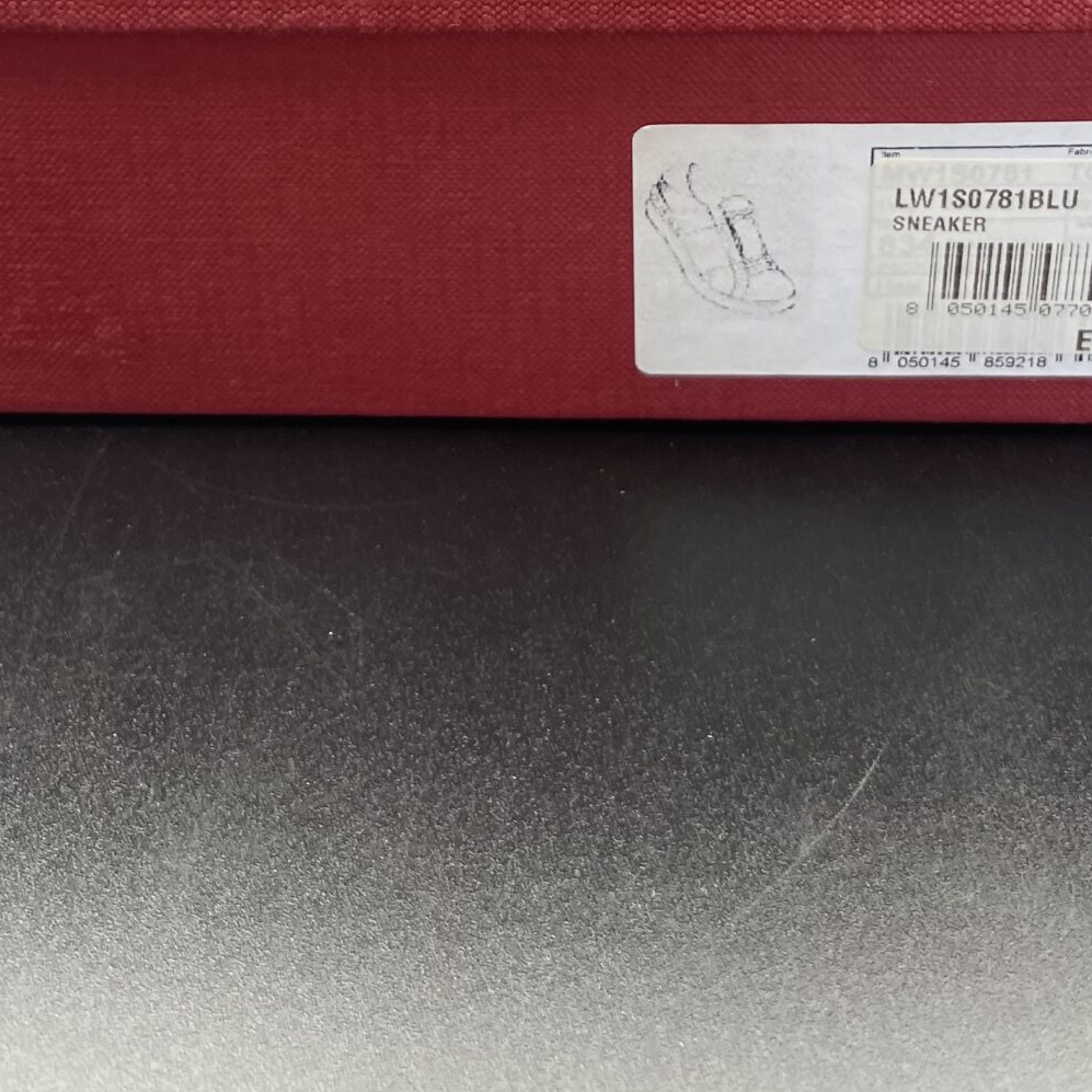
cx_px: 476
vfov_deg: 25.5
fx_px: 2106
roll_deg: +4.1
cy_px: -279
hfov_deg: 29.0
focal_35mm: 59
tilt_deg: -25.6
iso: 80
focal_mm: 5.1
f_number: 1.6
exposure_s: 1/121
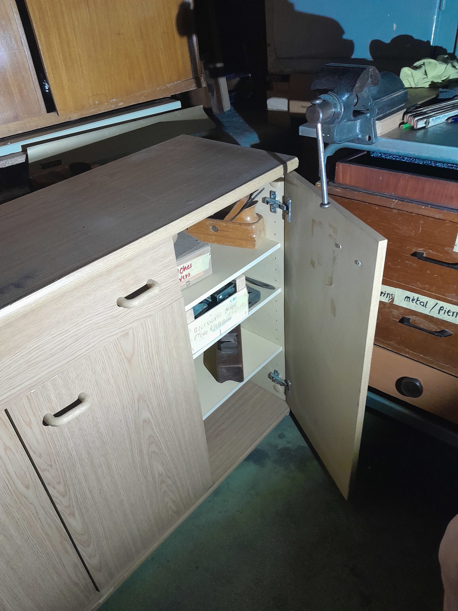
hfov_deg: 51.4
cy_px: 306
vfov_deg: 65.3
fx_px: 476
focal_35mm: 27
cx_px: 229
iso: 320
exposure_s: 1/33
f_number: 1.8
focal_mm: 4
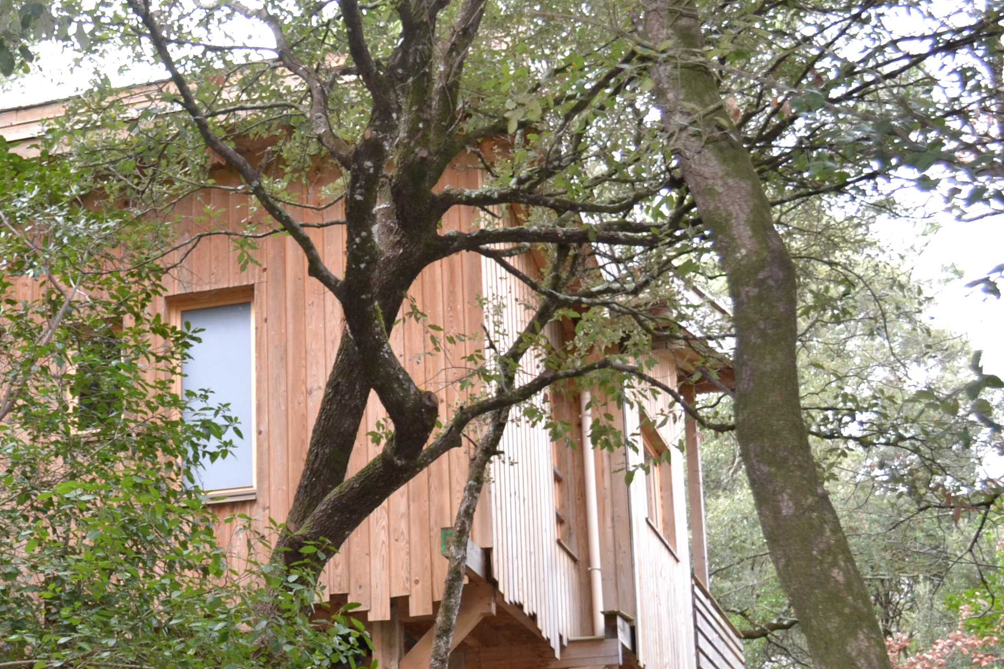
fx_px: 2203
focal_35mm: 79
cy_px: 484
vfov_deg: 17.2
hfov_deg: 24.8
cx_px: 81
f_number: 4
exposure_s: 1/60
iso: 400
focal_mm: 24
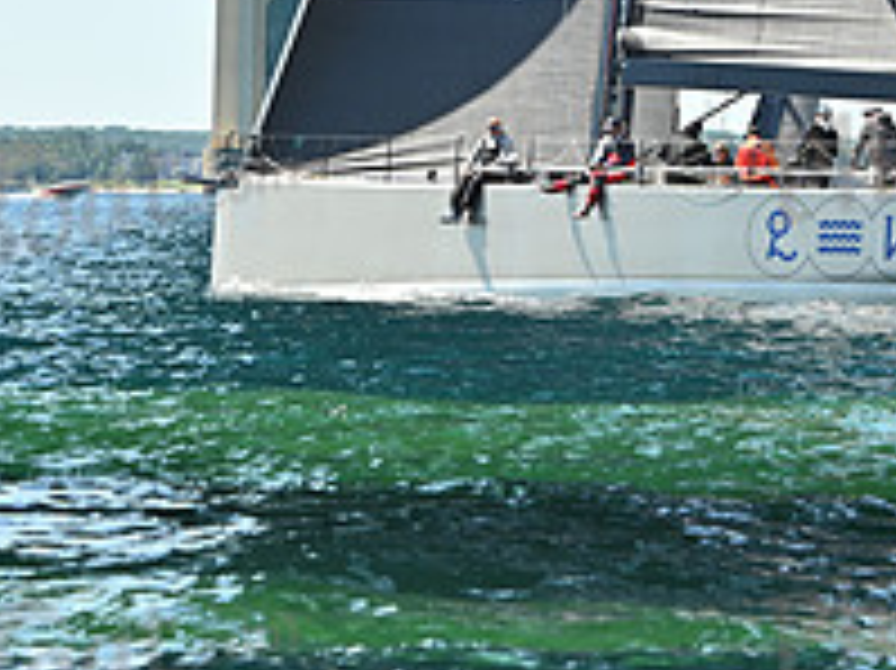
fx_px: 7967
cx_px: 536
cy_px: -61
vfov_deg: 4.8
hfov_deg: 6.4
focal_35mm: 308
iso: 320
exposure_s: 1/1000
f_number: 6.3
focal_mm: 110
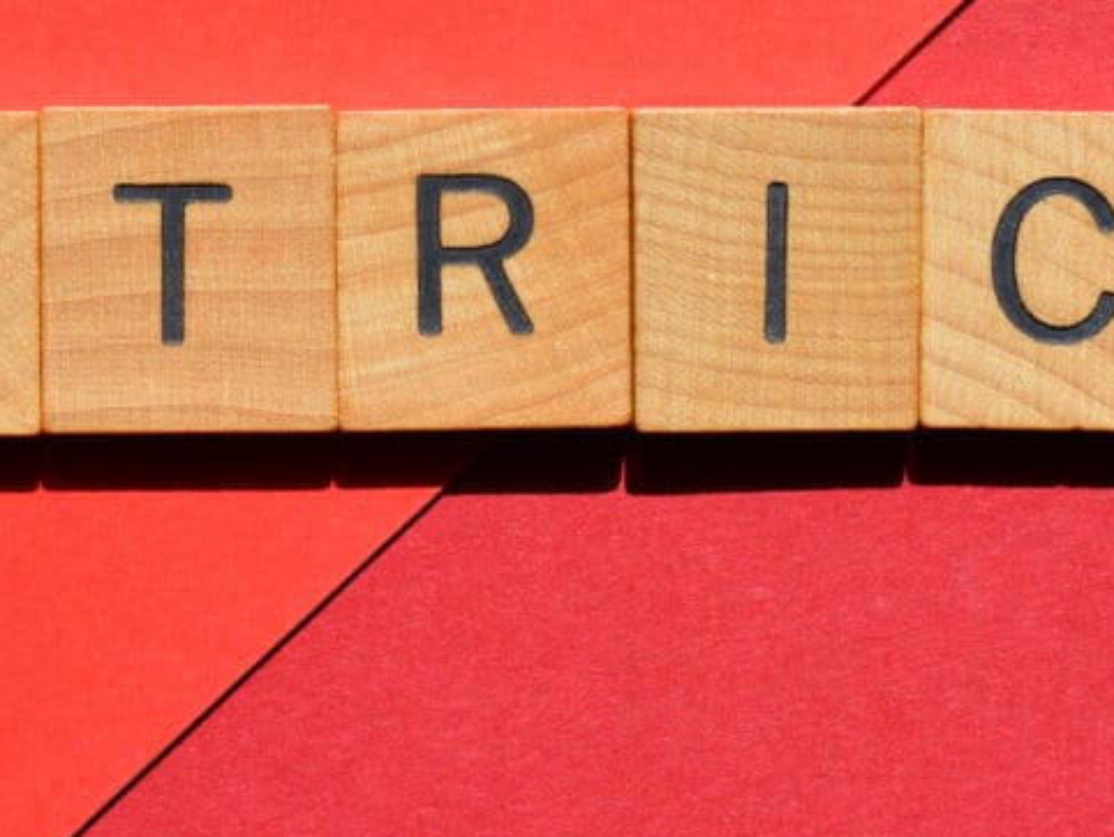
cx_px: 441
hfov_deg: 13.4
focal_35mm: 147
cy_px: 235
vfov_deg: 10.1
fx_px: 4733
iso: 100
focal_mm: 48
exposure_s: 1/250
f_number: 8
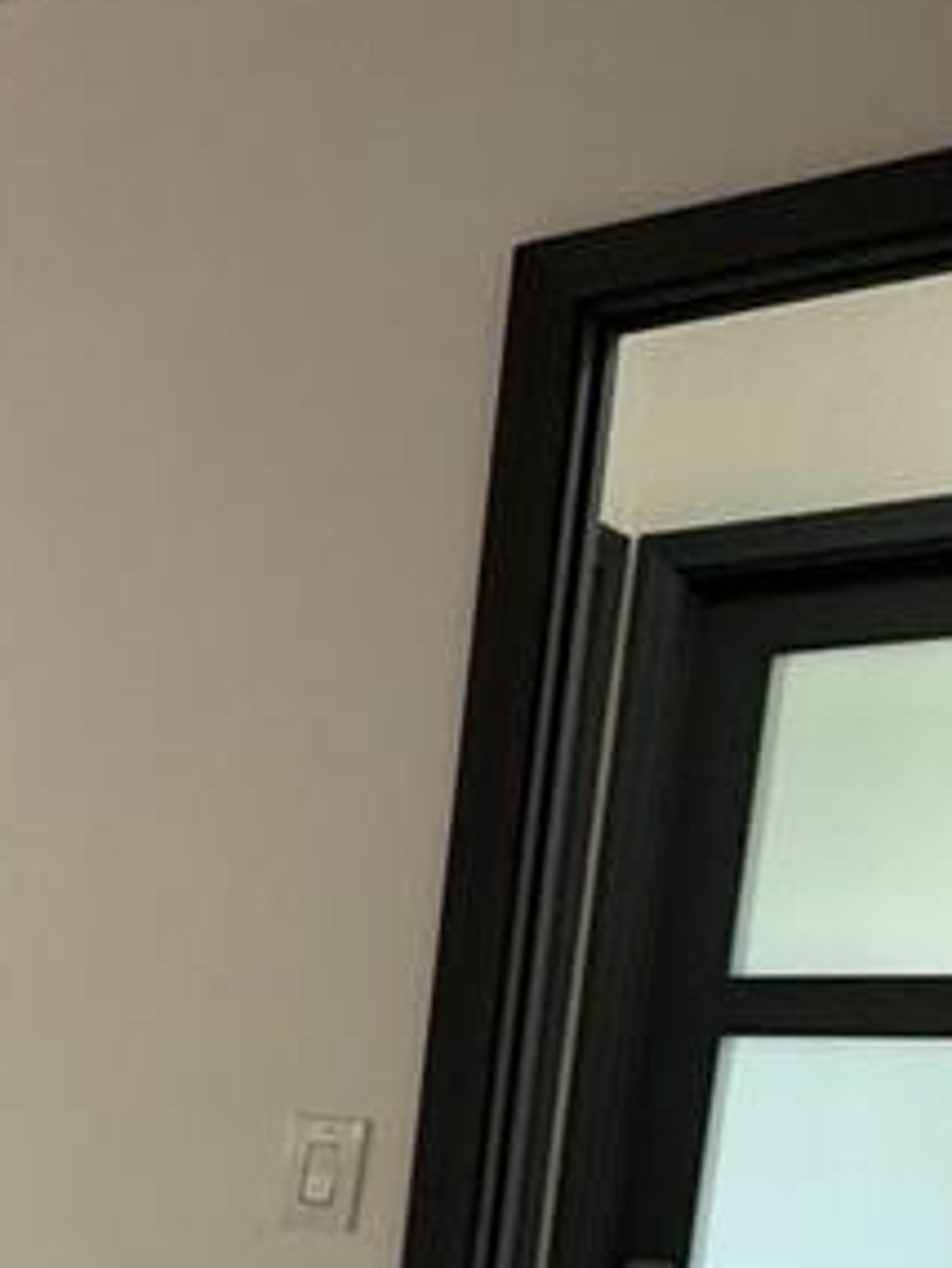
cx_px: -832
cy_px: 1428
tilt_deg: -10.1
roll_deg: +0.2
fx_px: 2162
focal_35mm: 59
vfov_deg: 29.2
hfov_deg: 18.5
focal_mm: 2.22
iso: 250
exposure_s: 1/60
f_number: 2.2
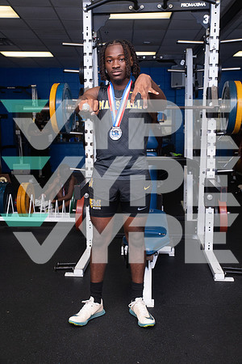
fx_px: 383
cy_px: 182
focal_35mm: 38
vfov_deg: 50.7
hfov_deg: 35.1
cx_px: 121
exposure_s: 1/400
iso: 500
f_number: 6.3
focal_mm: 38
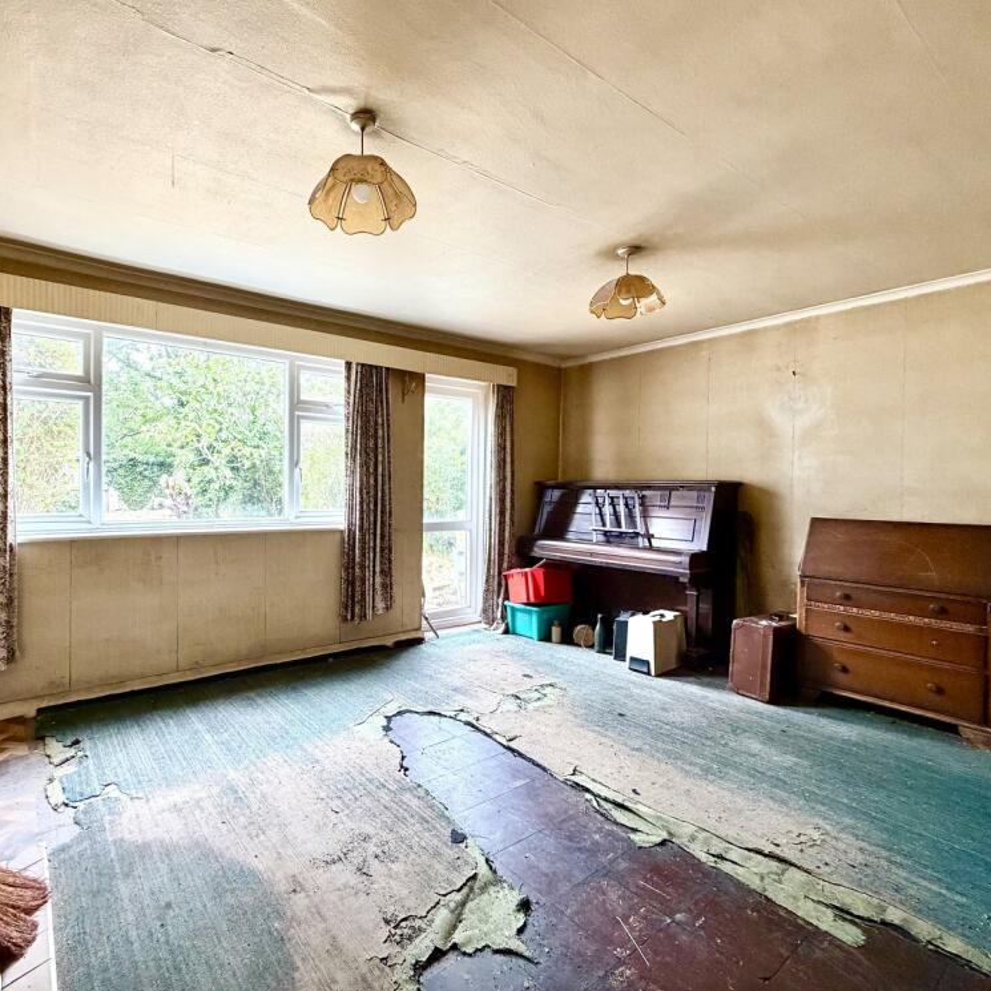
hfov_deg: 83.0
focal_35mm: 17
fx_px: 551
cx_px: 396
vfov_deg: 84.0
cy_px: 490
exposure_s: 1/112
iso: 320
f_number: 2.2
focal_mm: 2.22
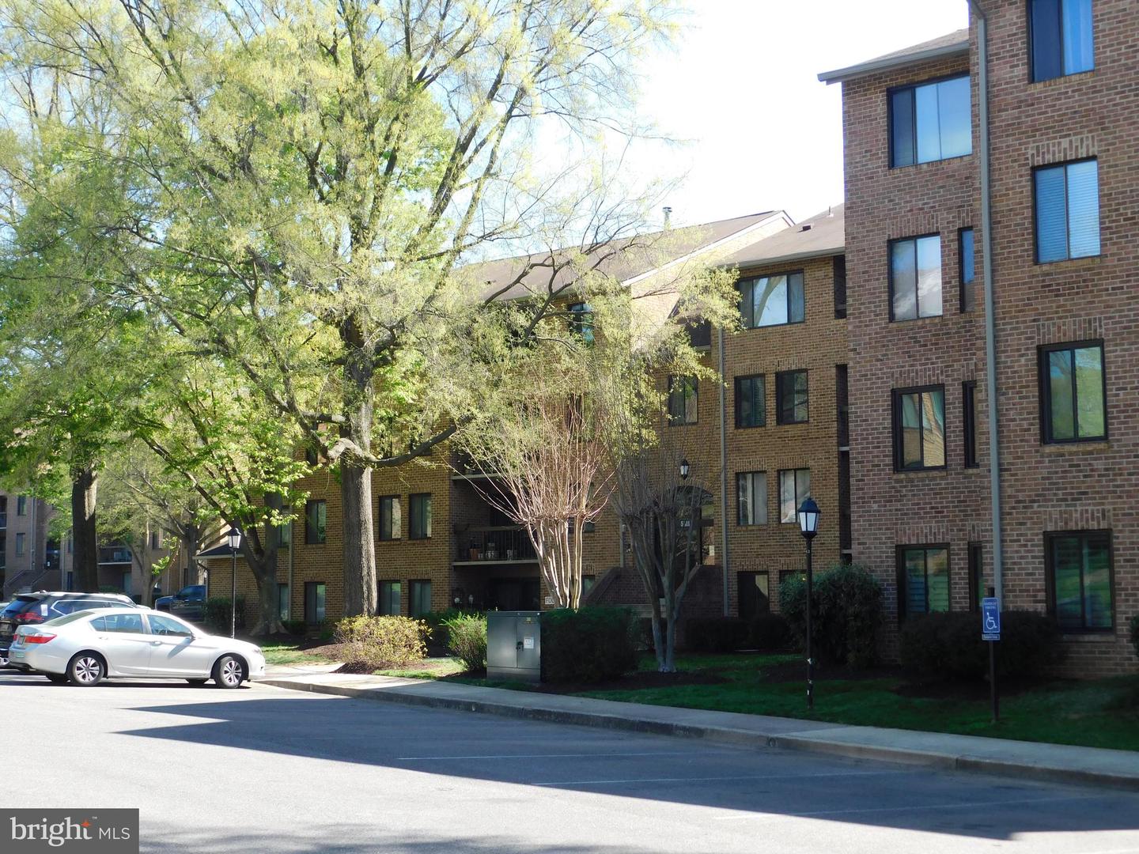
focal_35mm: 51
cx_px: 570
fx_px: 1678
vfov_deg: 28.6
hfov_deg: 37.5
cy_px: 427
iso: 125
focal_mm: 9
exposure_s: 1/200
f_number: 3.8
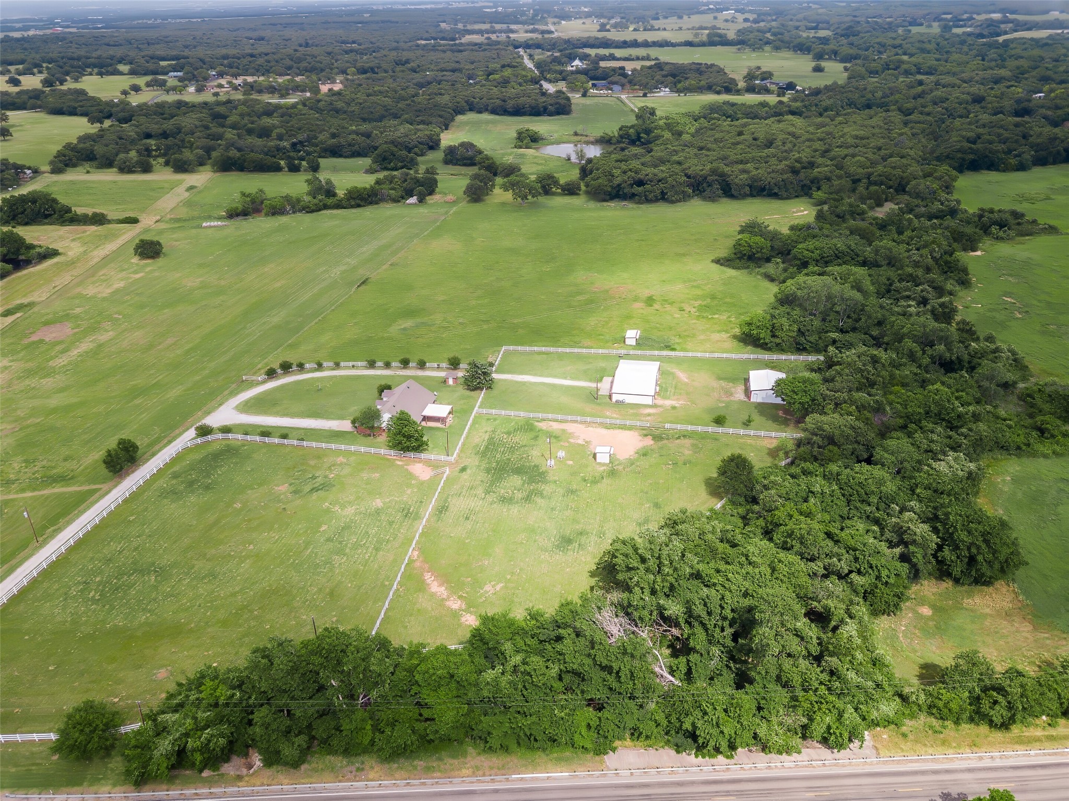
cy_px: 400
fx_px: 803
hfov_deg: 67.3
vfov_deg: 53.0
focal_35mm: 26
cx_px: 534
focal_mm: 4.7
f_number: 2.2
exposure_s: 1/950
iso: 100
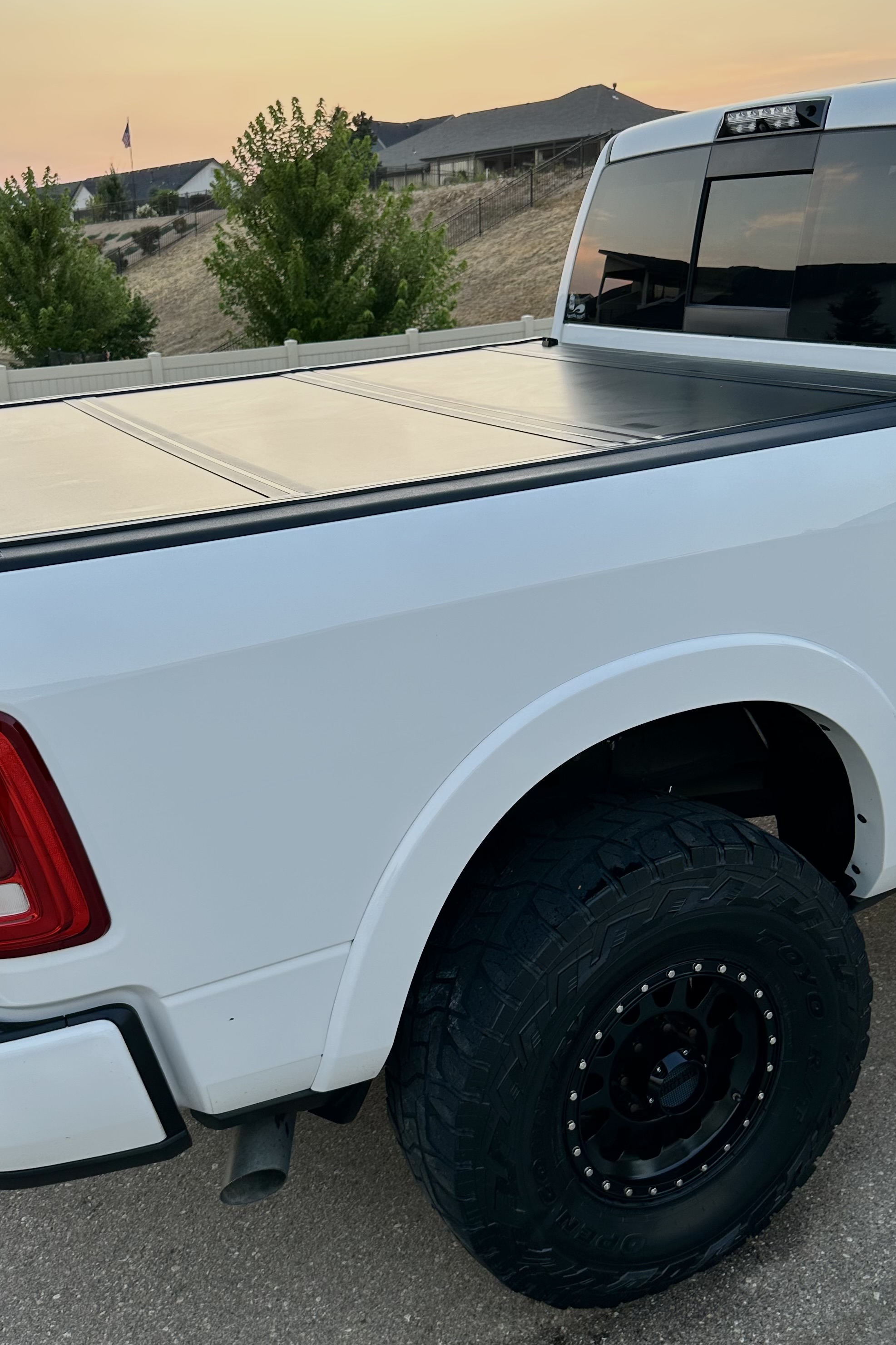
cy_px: 650
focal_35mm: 34
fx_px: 1269
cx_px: 411
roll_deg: +1.2
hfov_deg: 38.9
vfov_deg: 55.8
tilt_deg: -16.1
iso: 64
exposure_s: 1/124
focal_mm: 6.86
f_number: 1.78
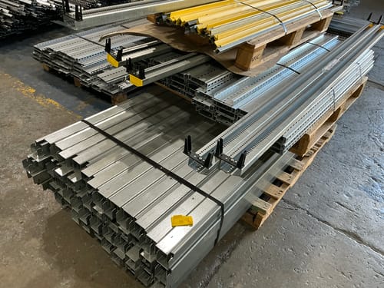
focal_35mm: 28
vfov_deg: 49.7
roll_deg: -5.6
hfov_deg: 63.4
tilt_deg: -36.4
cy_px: 144
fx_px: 311
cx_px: 192
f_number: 1.8
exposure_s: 1/50
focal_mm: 3
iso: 80
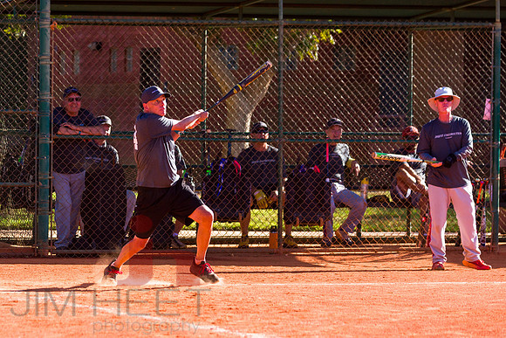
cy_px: 181
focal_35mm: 250
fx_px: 3515
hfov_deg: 8.2
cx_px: 164
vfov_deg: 5.5
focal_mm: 185
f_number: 5.3
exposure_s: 1/2500
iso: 400
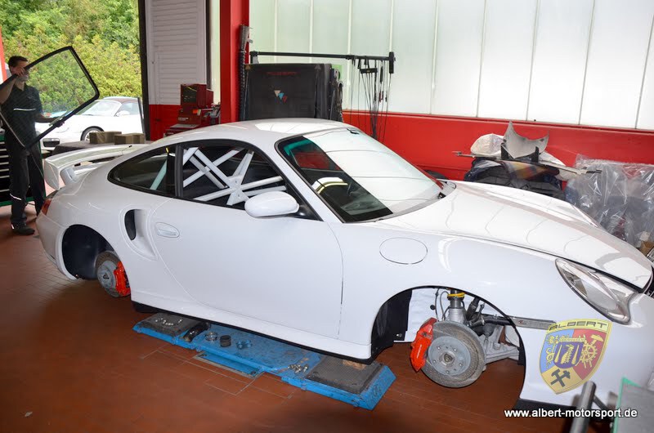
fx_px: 490
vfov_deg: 47.7
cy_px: 216
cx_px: 327
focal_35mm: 27
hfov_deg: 67.5
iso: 200
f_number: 3.5
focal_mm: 18
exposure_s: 1/200
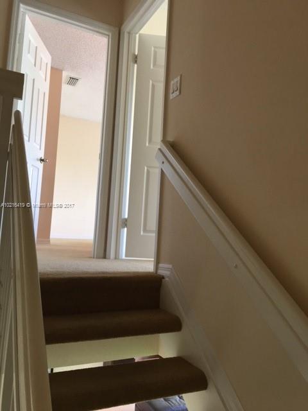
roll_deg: -3.7
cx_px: 154
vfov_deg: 61.7
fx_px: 344
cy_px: 206
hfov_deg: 48.2
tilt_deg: +6.2
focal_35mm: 29
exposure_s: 1/17
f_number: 2.2
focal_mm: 4.15
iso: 32
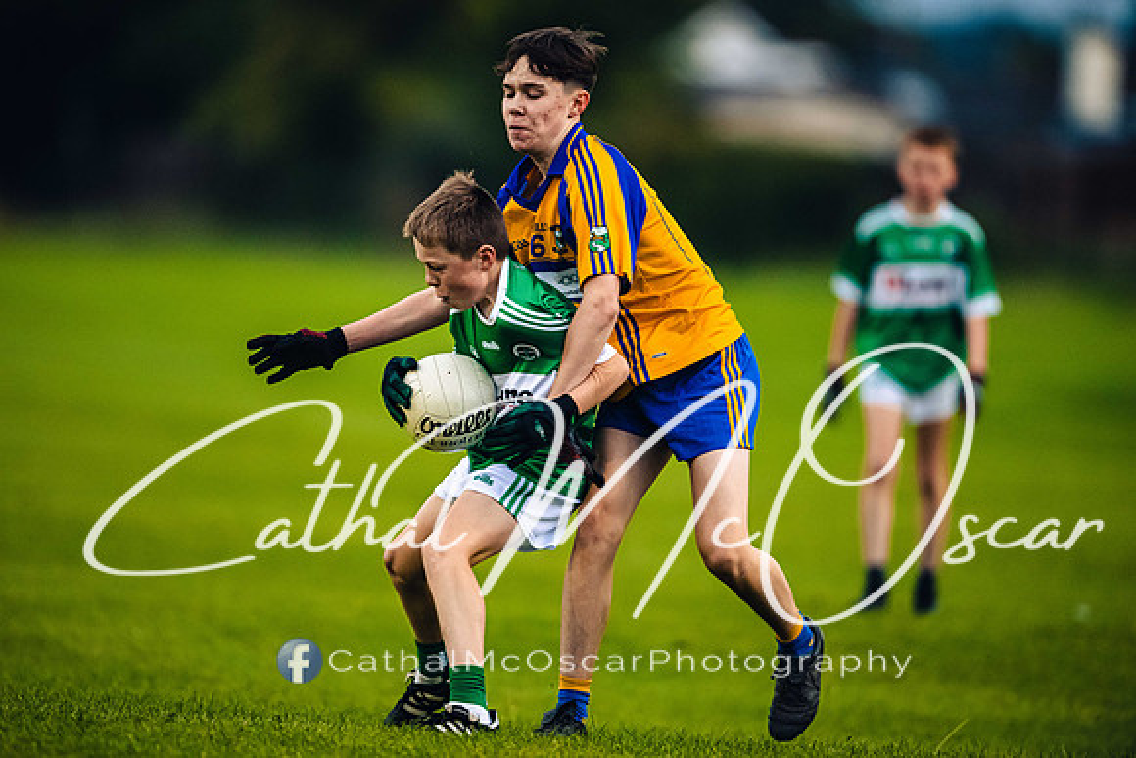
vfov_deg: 3.1
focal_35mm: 439
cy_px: 372
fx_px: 13863
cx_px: 512
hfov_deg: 4.7
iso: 3200
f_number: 2.8
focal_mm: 400
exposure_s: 1/640
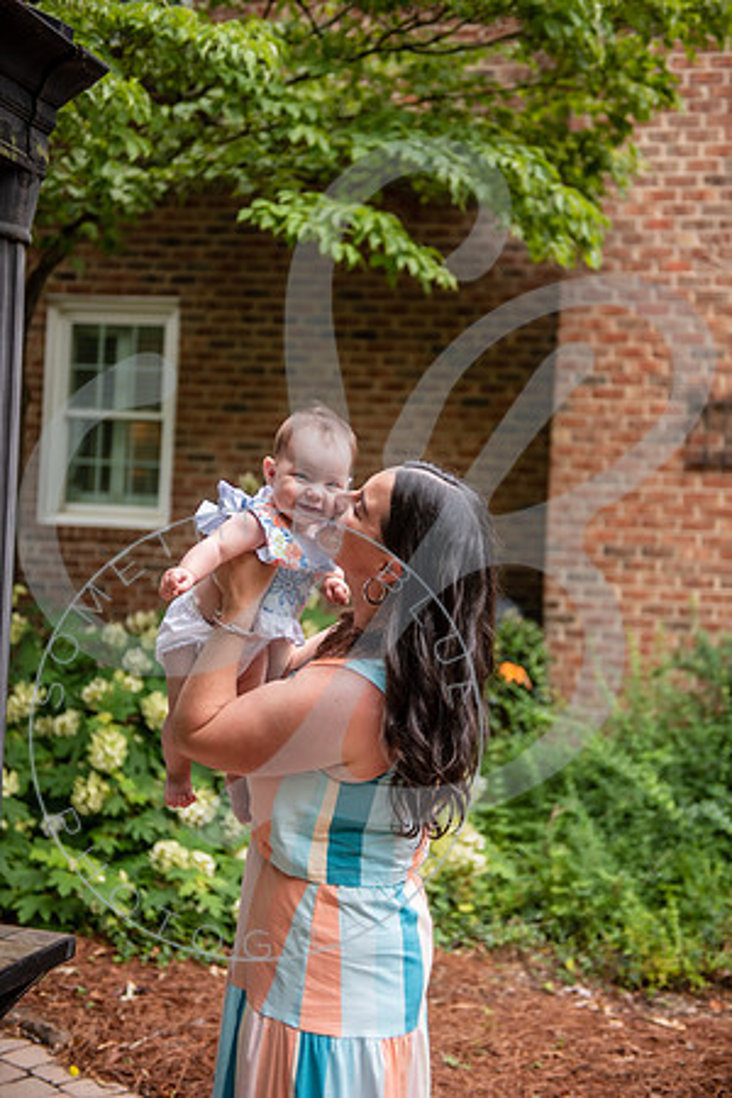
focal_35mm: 48
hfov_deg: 28.1
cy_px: 549
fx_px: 1464
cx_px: 366
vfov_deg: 41.1
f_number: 2.8
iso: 200
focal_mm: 48
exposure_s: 1/800
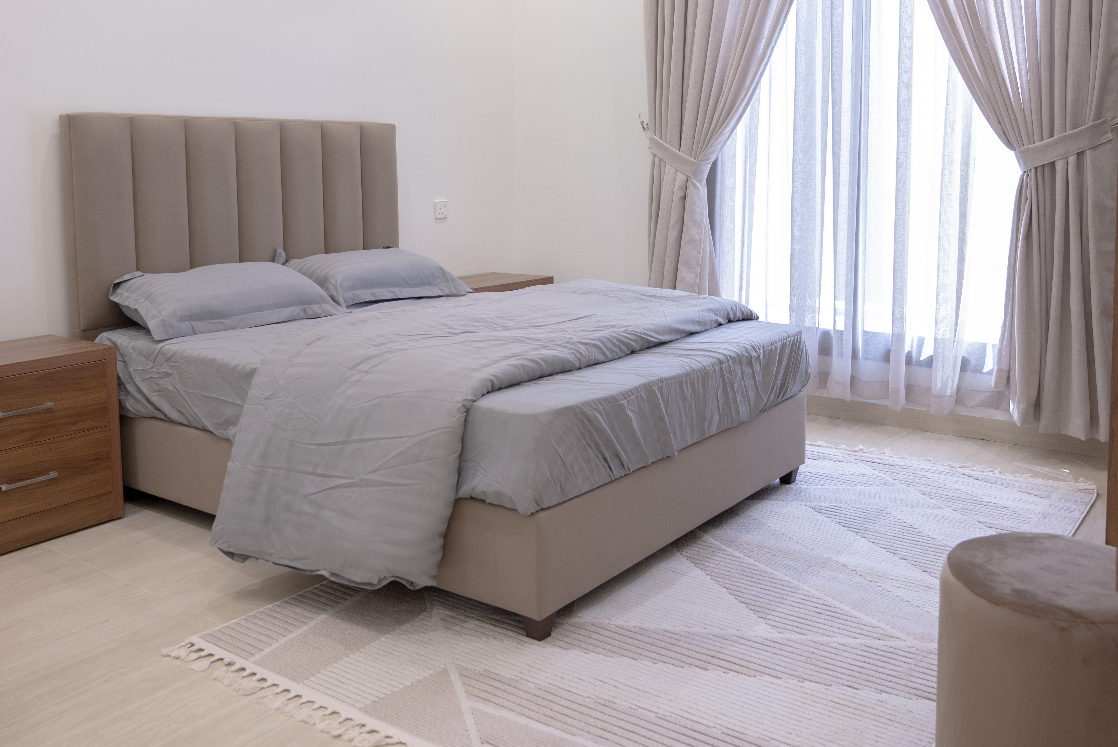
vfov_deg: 39.5
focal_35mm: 33
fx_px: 1025
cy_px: 241
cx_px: 589
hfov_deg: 57.2
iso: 200
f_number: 4
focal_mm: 24
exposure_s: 1/15
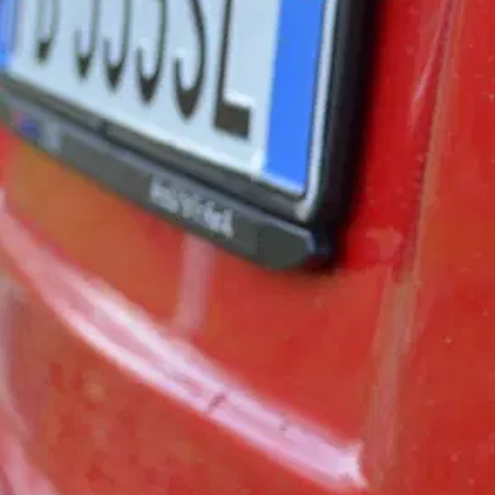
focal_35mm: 152
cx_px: 453
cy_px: 392
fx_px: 2455
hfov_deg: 11.4
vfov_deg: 11.5
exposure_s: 1/100
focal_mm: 29
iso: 400
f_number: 4.8
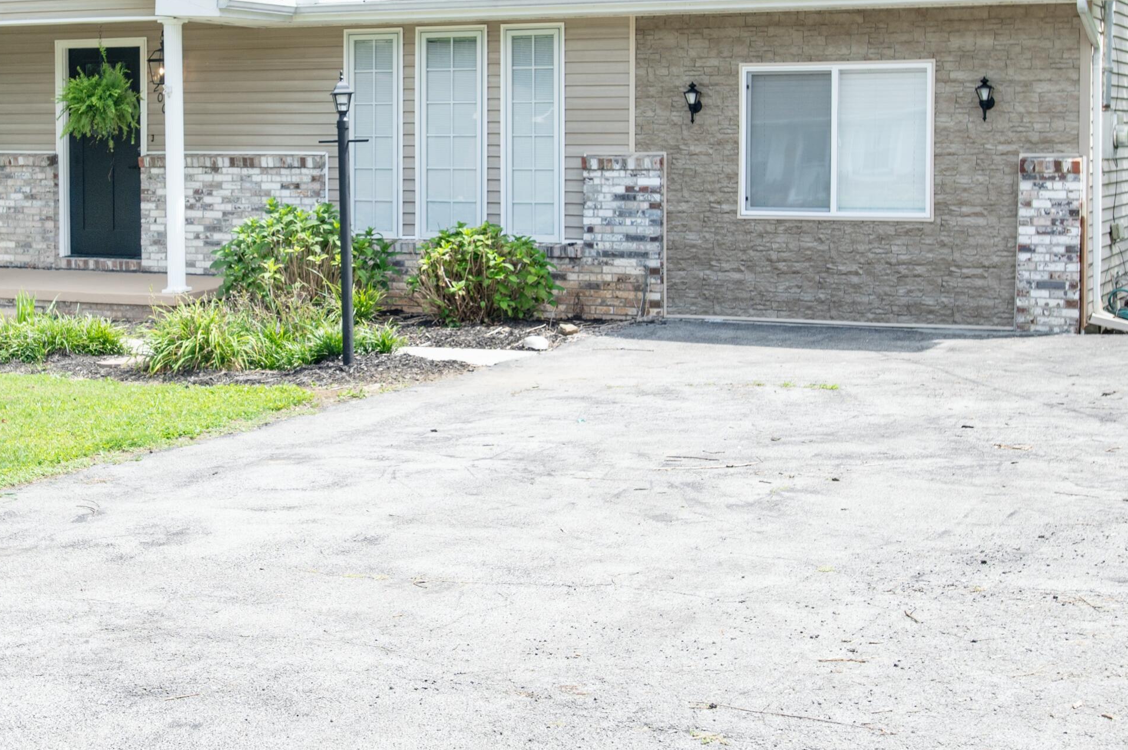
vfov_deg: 28.4
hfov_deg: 40.9
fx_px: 1472
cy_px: 246
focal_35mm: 47
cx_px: 301
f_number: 6.3
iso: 200
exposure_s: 1/320
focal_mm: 30
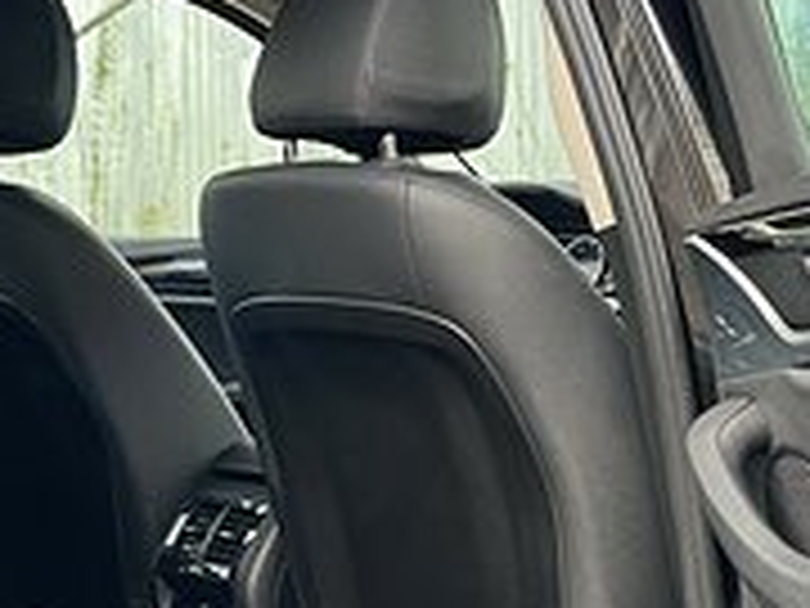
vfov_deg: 20.2
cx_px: 693
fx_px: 1708
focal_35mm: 73
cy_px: 336
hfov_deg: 26.0
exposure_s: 1/121
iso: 160
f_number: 1.78
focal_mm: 6.76
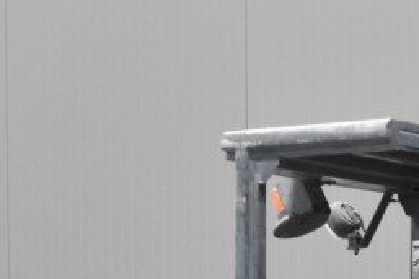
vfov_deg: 7.9
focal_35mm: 168
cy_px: 499
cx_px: 628
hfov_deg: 11.7
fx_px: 1954
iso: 1600
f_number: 5.6
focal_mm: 24
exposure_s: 1/20
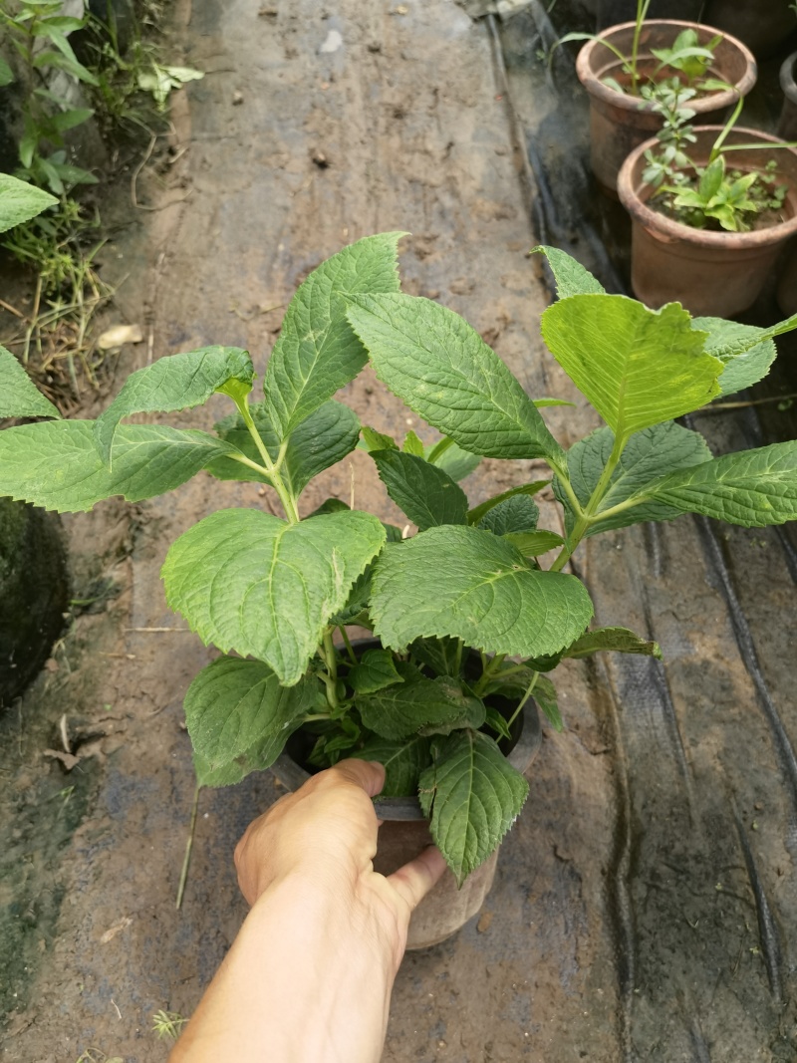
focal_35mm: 27
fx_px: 829
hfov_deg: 51.3
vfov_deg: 65.3
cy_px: 532
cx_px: 398
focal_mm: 6.67
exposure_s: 1/555
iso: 160
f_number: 1.9
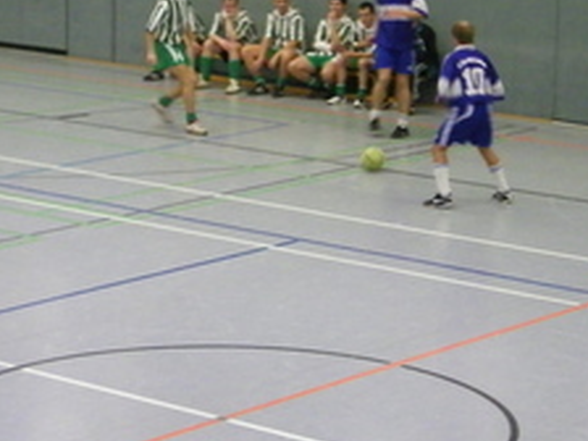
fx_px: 2497
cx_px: 189
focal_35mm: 147
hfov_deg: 13.4
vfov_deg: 10.1
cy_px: 177
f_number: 4.1
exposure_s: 1/30
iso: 320
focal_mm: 11.7
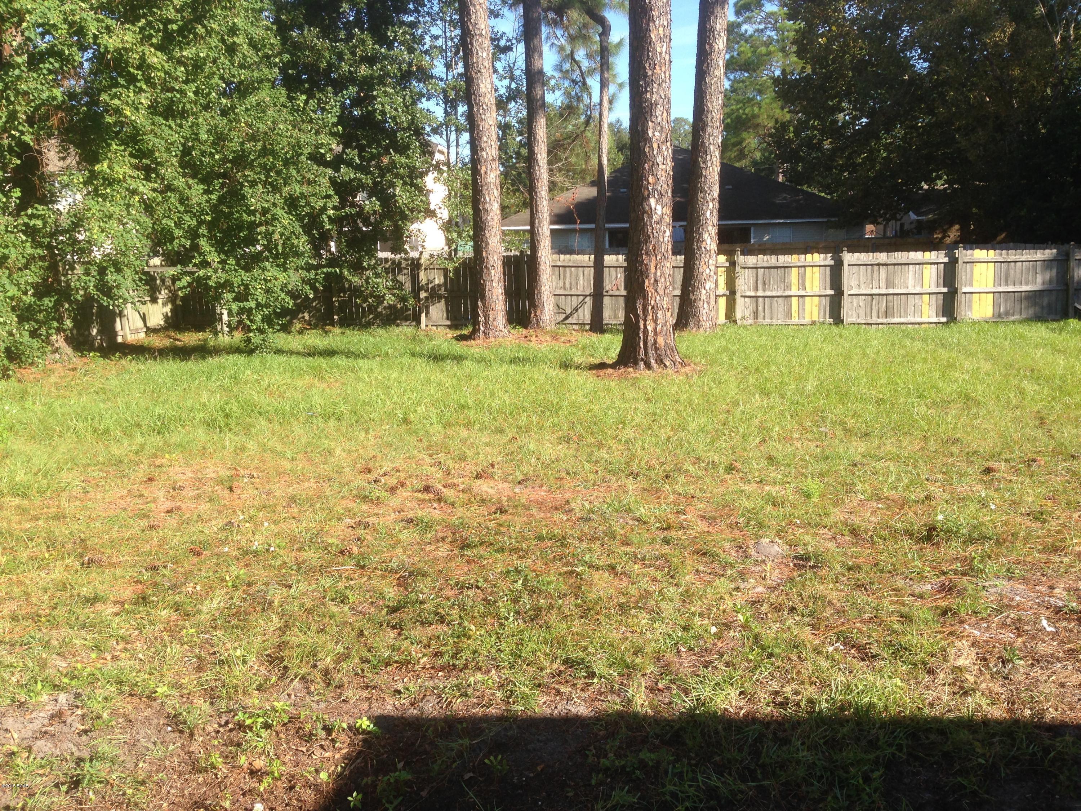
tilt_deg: -9.1
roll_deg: +1.6
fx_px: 1031
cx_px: 540
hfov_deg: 55.4
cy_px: 406
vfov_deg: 42.9
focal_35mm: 33
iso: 50
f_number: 2.4
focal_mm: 4.12
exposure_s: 1/577
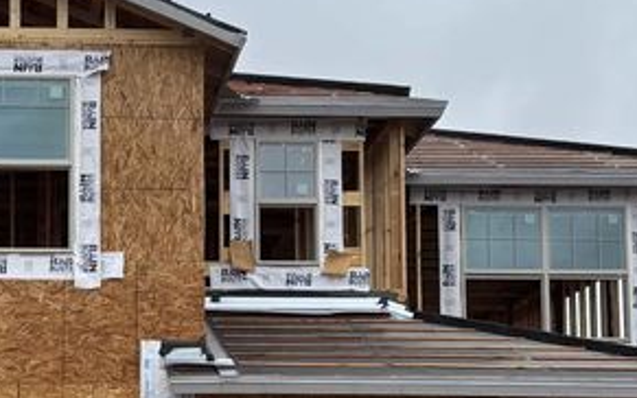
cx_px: 55
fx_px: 1684
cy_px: 389
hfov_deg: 20.9
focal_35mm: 97
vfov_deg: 13.3
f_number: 1.6
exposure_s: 1/2288
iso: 50
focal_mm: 5.96
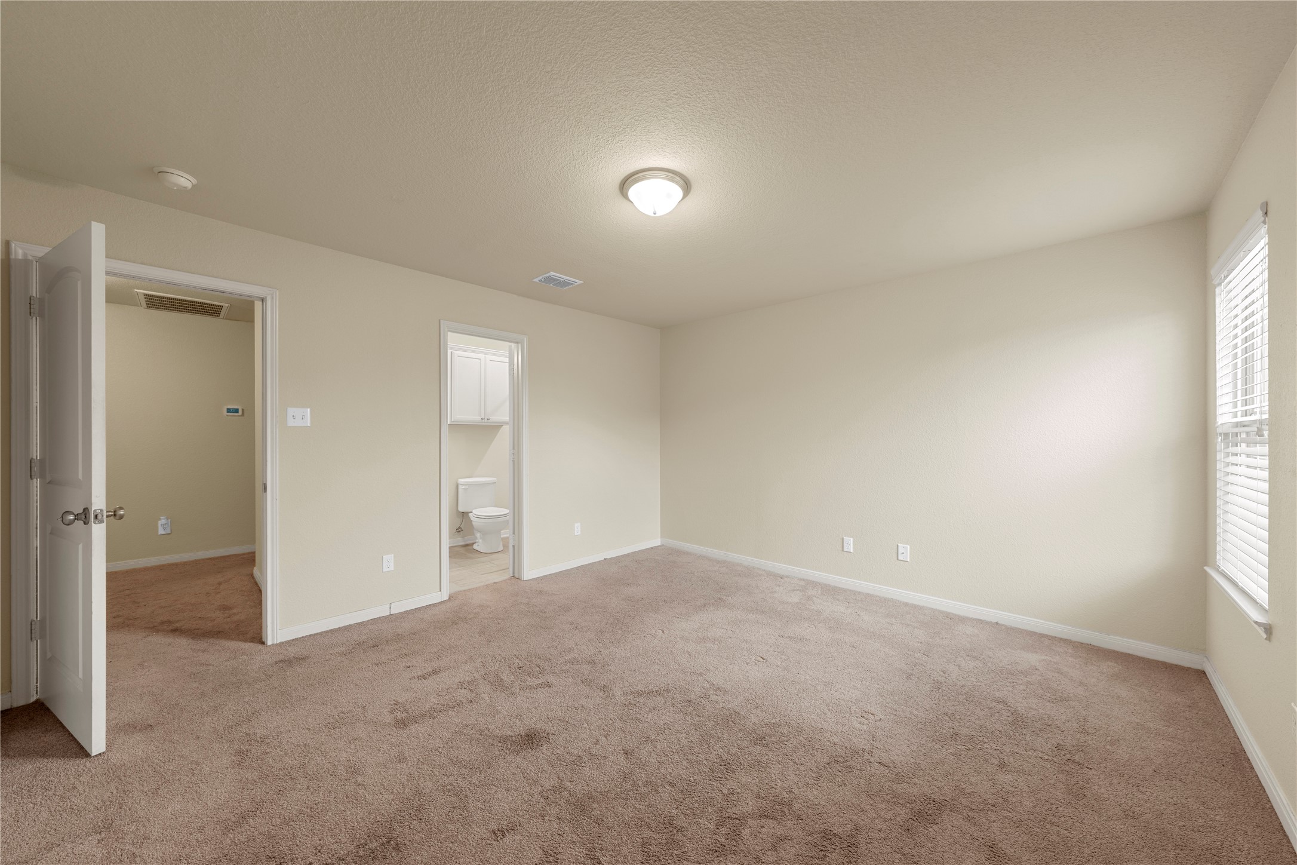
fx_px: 468
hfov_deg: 108.3
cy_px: 432
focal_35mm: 13
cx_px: 648
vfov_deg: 85.4
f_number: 9
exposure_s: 3.2
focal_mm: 13
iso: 200
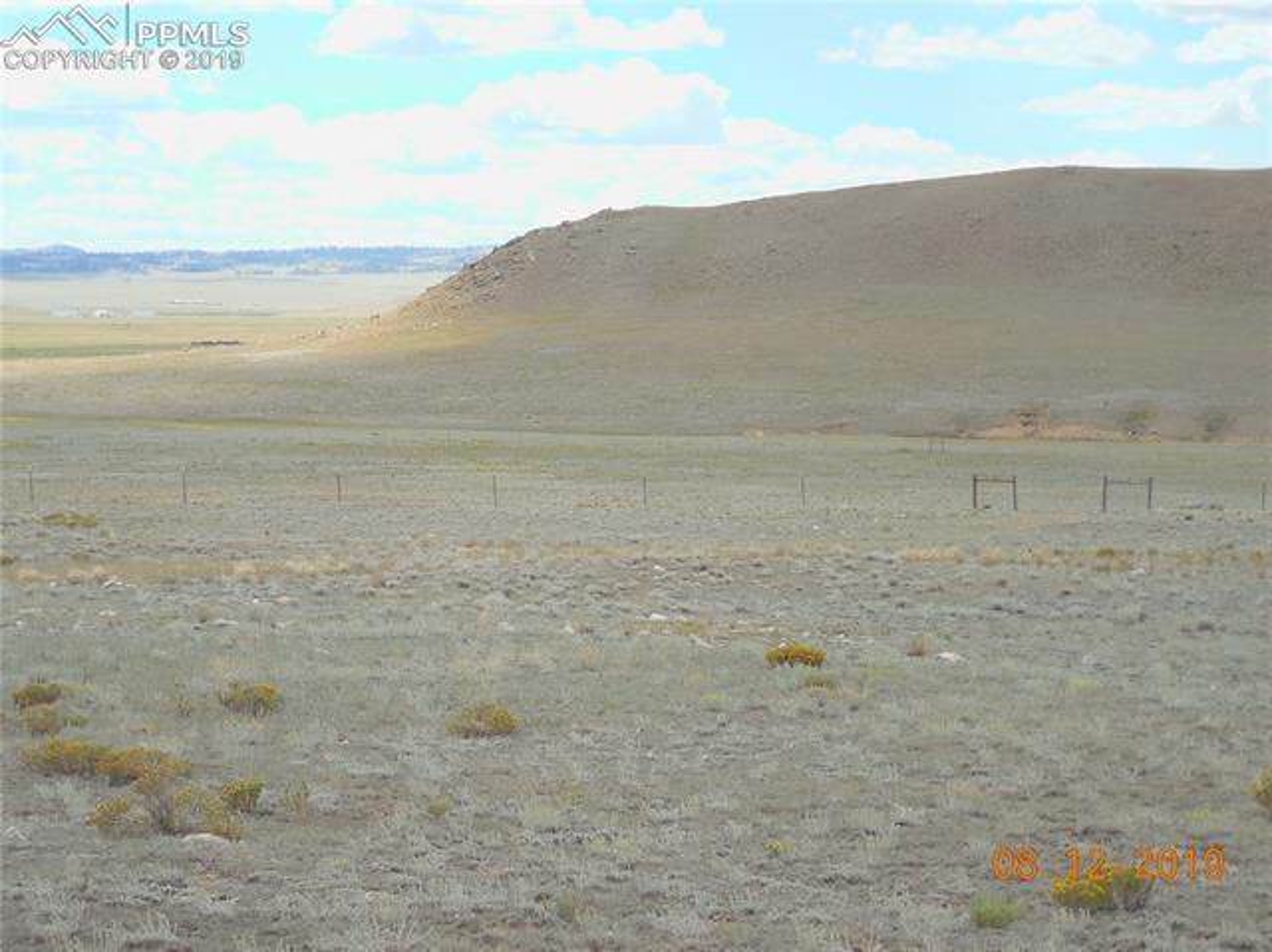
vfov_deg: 16.6
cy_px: 476
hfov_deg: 22.0
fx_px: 3268
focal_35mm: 89
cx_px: 636
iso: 125
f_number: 4.6
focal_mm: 16
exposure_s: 1/400
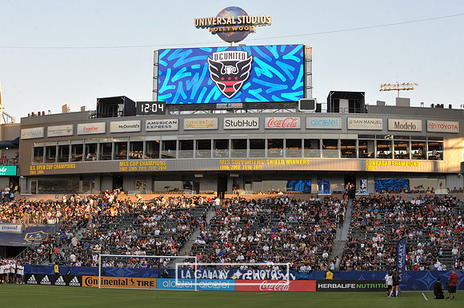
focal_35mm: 70
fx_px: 902
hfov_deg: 28.9
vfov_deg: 19.4
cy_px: 154
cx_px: 232
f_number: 8
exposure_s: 1/250
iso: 400
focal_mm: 70
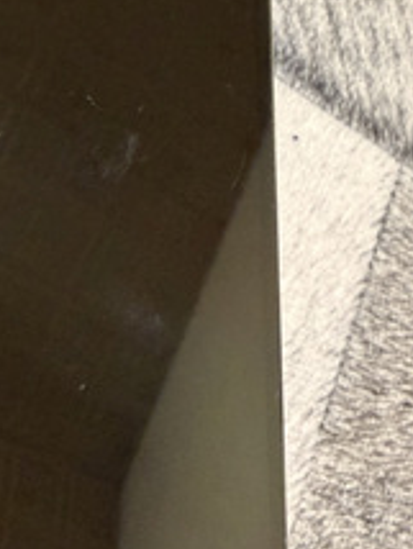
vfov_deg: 33.9
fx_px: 889
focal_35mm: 56
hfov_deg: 25.6
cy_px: 174
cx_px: 71
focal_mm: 2.22
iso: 500
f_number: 2.2
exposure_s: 1/60
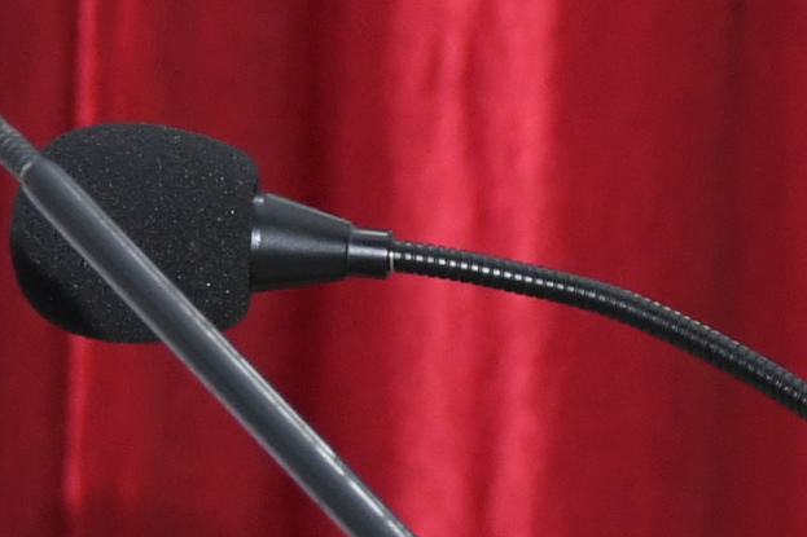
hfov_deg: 3.7
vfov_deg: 2.4
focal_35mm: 563
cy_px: 290
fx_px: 12616
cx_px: -302
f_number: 5.6
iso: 1600
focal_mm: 56
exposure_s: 1/125
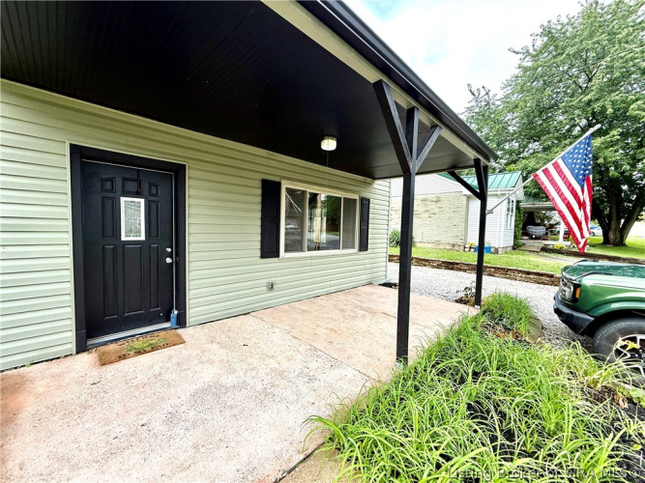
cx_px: 322
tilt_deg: +0.7
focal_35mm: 14
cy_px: 242
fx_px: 261
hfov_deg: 102.1
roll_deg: -0.6
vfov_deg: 85.7
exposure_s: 1/514
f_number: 2.2
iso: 64
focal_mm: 2.22
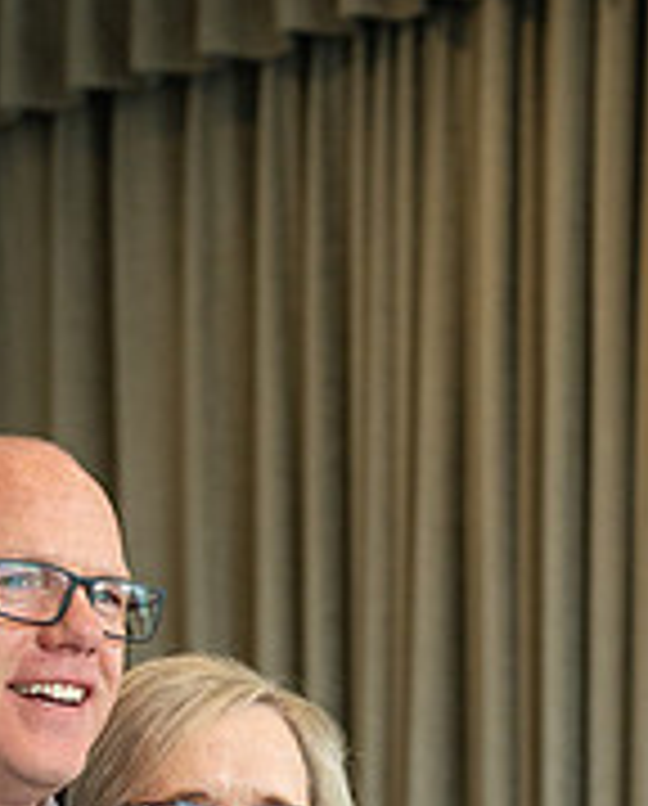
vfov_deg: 10.9
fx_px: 4133
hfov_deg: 9.0
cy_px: 964
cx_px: 348
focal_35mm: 173
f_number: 3.2
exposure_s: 1/320
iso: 500
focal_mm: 49
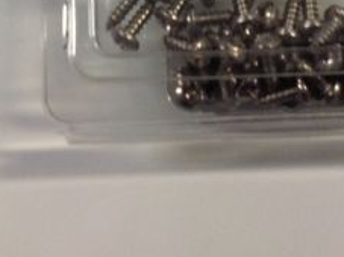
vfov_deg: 9.0
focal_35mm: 154
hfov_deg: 12.8
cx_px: 118
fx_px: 1530
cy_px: -267
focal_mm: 4.28
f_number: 2.4
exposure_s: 1/17
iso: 64
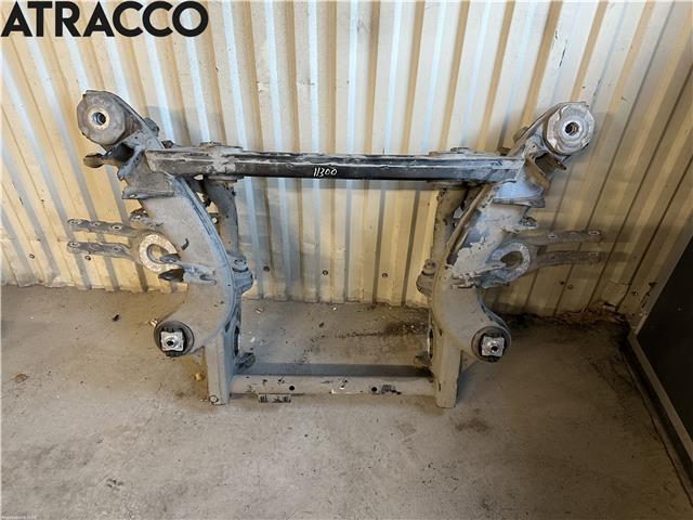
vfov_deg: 56.8
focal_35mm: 24
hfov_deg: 71.6
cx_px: 346
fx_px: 480
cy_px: 260
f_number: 1.78
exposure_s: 1/50
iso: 400
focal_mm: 6.86
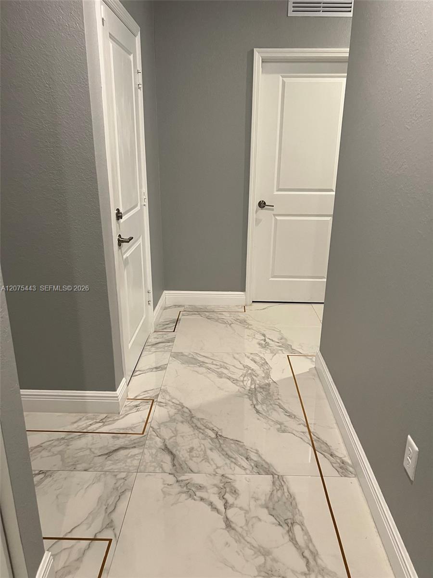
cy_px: 289
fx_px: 434
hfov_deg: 53.1
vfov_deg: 67.3
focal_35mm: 26
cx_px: 216
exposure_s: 1/60
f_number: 1.5
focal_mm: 5.7
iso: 160
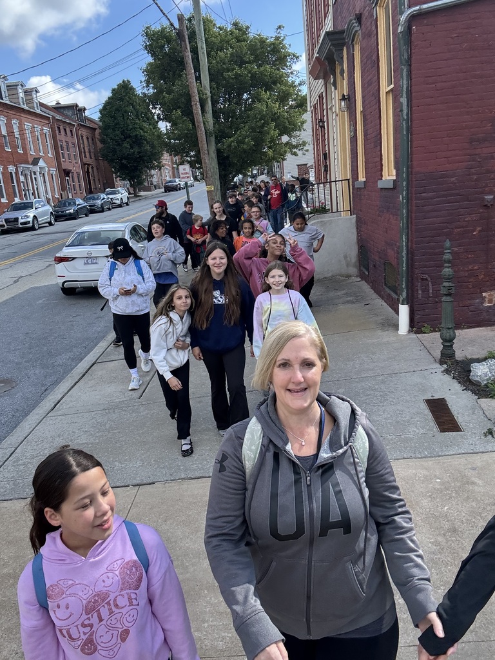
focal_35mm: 30
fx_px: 572
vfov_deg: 60.0
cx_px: 248
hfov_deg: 46.8
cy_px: 330
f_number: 1.9
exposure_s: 1/410
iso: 25
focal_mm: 2.69
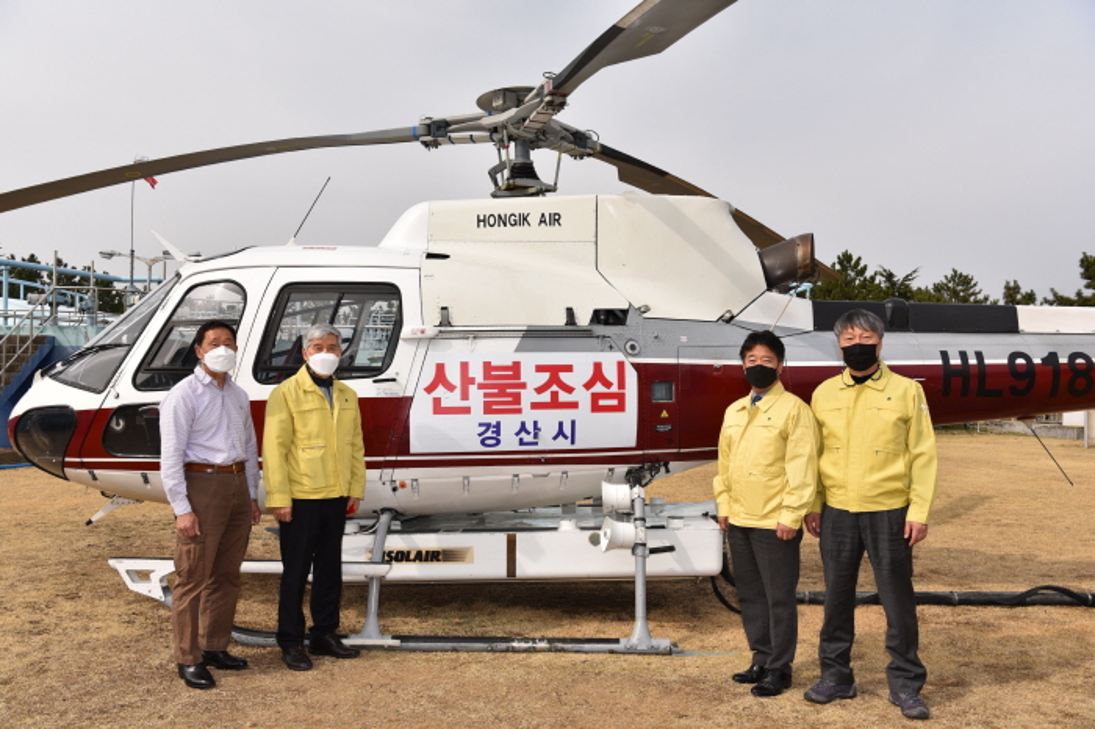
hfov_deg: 63.7
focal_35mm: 29
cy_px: 364
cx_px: 548
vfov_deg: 44.9
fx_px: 882
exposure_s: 1/200
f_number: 10
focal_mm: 29
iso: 100
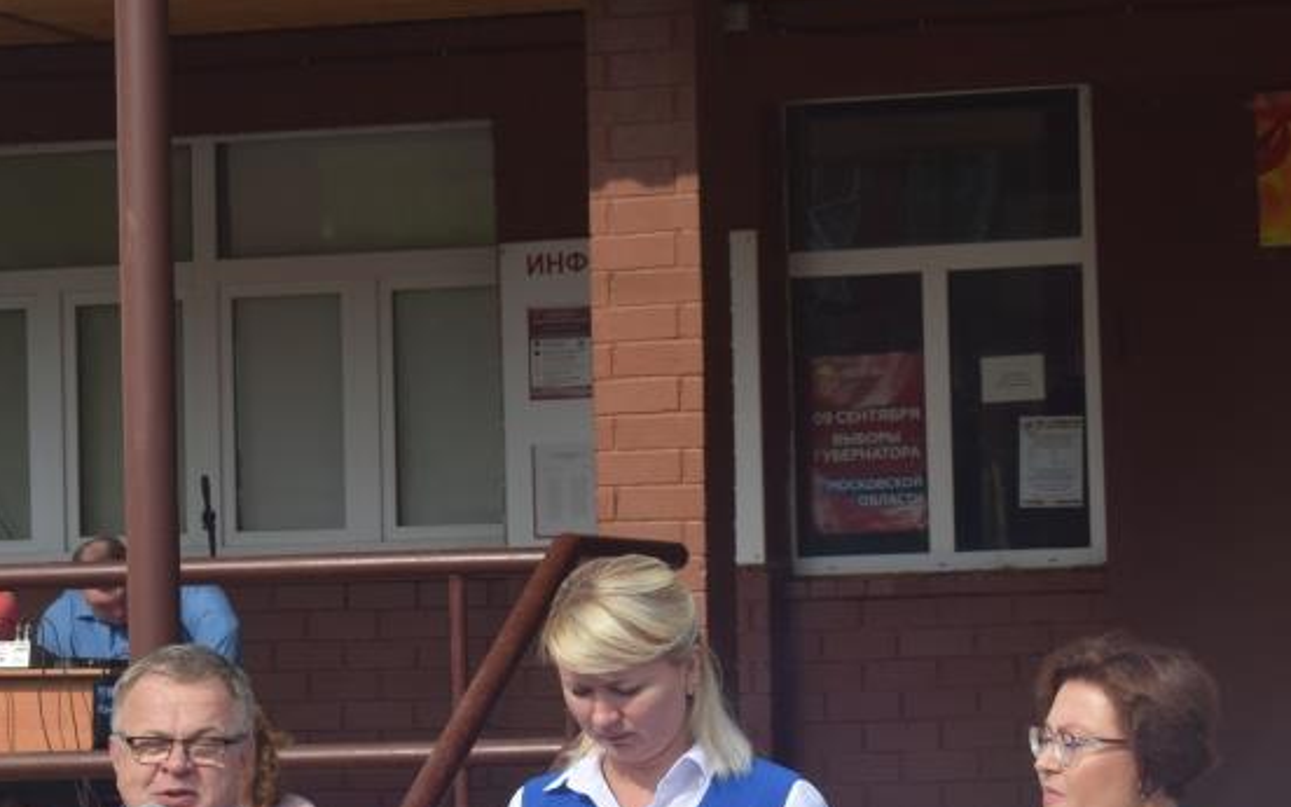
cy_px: 743
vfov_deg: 8.4
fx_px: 5487
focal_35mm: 156
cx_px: 393
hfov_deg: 13.4
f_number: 9
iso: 200
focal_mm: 55
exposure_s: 1/320
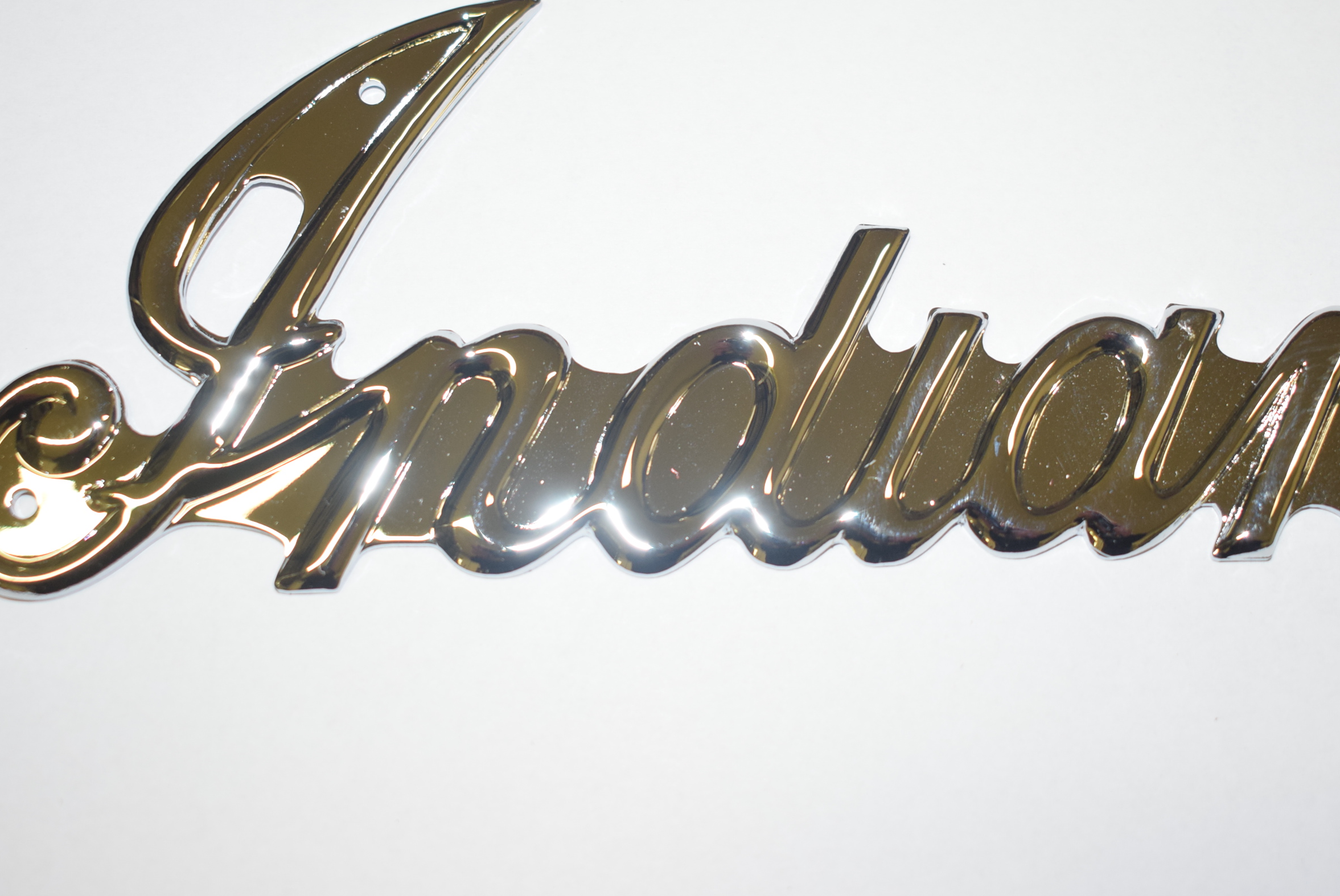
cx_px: 718
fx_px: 2272
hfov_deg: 32.8
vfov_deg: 22.3
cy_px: 365
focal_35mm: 61
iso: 500
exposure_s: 1/60
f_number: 5
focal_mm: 32
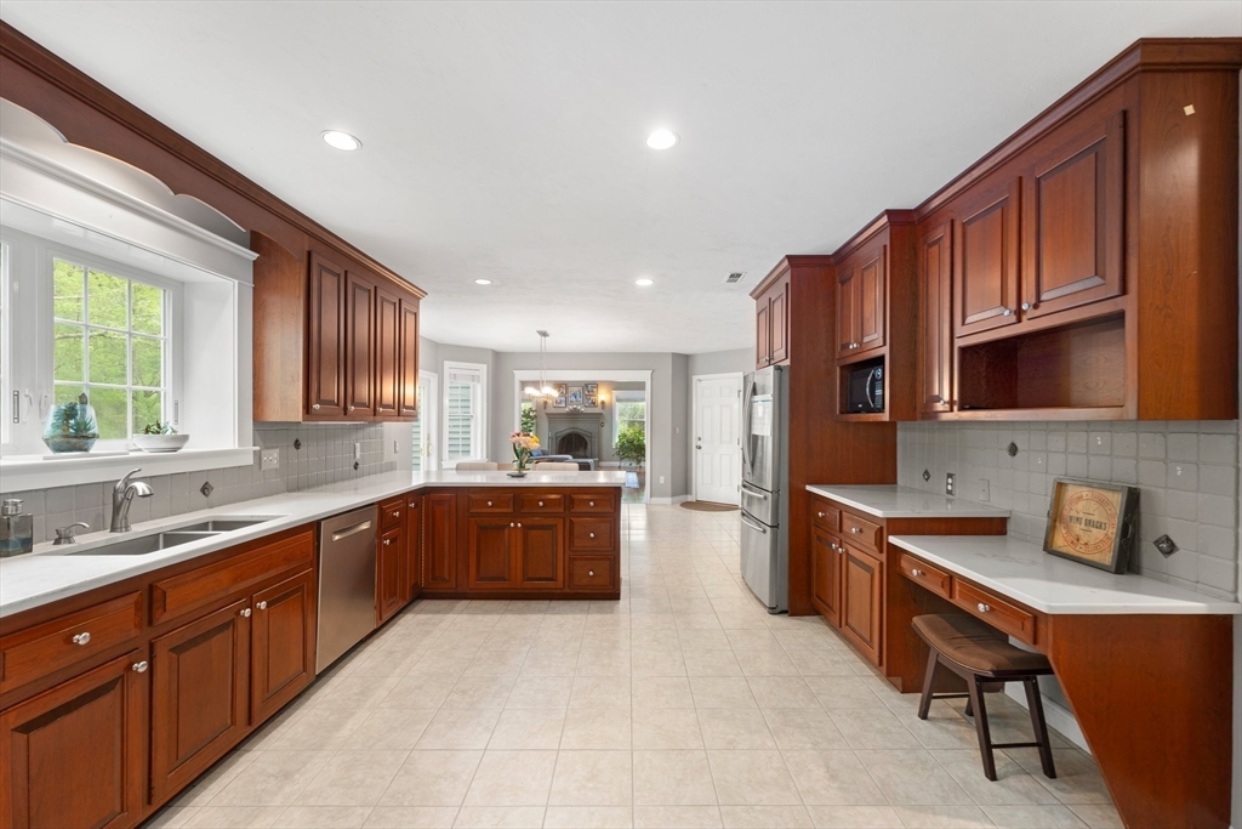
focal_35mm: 14
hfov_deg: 104.2
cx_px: 621
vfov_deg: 81.2
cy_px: 414
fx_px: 483
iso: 250
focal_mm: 14
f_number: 7.1
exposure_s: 1.3
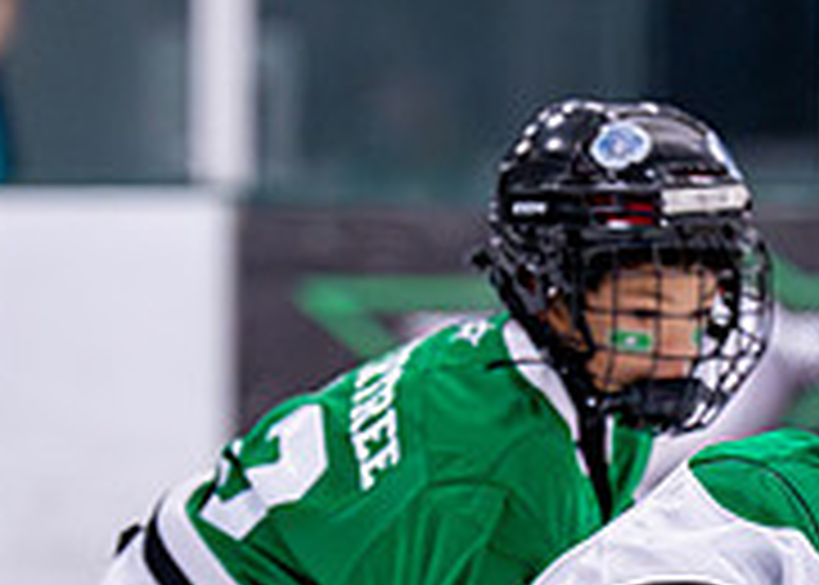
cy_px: 932
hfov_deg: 3.0
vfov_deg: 2.1
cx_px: 543
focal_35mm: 672
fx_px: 15631
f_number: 2.8
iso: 2500
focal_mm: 151
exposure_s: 1/1250
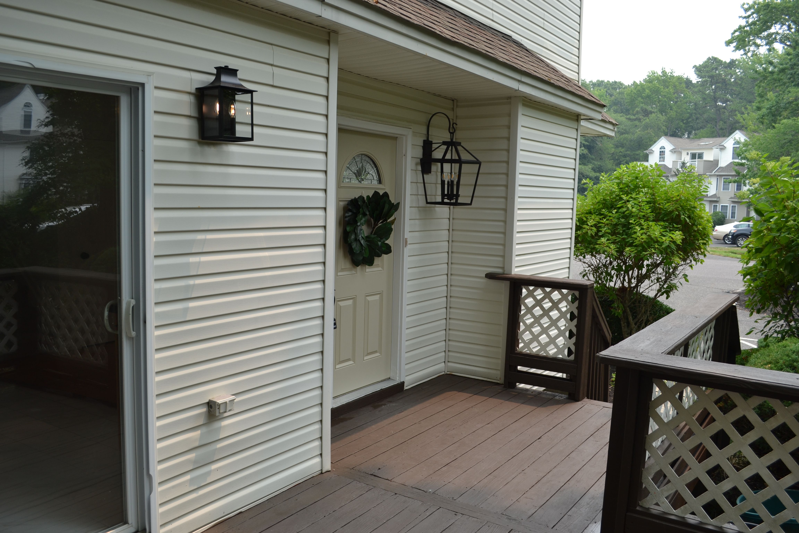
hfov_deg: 61.9
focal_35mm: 30
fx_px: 666
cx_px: 400
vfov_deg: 43.6
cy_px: 266
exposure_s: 1/200
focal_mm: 20
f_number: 6.3
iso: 100
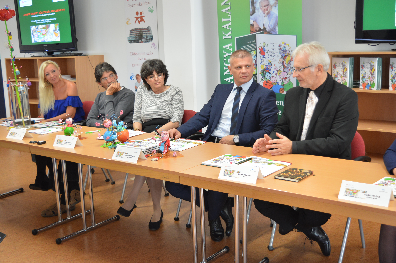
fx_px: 478
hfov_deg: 45.0
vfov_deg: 30.8
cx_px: 198
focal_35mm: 44
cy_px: 132
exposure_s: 1/25
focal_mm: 29
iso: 400
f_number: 4.5
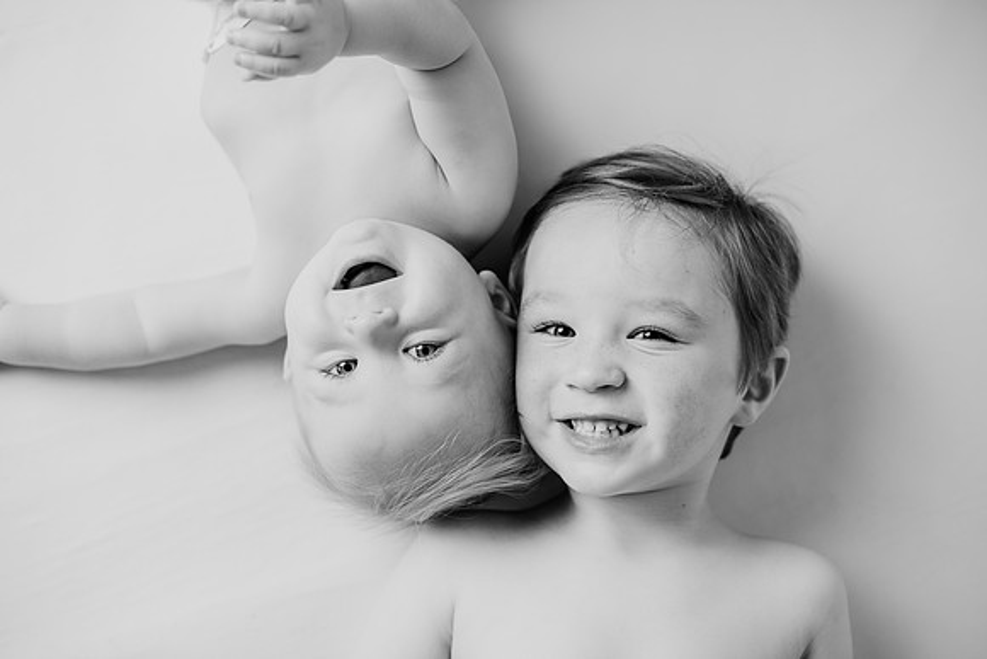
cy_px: 330
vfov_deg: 27.0
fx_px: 1371
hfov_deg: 39.6
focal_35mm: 50
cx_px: 494
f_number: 2.8
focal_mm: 50
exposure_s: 1/160
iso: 100
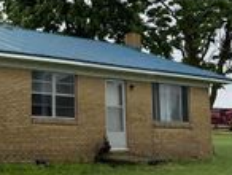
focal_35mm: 82
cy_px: 4
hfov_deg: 21.1
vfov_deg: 17.7
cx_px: -87
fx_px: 550
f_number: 1.78
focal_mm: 6.76
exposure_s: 1/2053
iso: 80
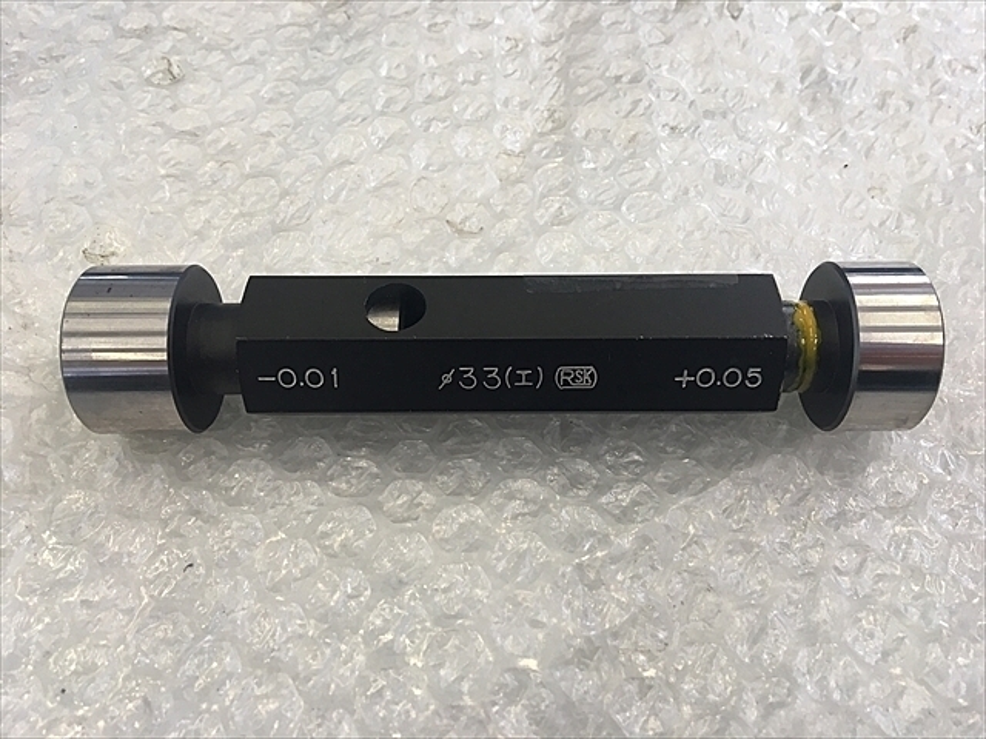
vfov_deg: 48.2
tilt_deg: -55.5
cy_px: 370
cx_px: 493
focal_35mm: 29
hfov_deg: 61.7
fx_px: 826
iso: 32
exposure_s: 1/40
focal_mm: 4.15
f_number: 2.2
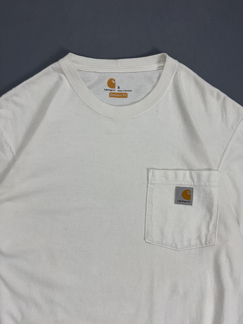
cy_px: 162
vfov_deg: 71.6
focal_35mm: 24
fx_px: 225
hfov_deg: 56.8
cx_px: 122
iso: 100
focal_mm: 6.76
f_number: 1.78
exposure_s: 1/120
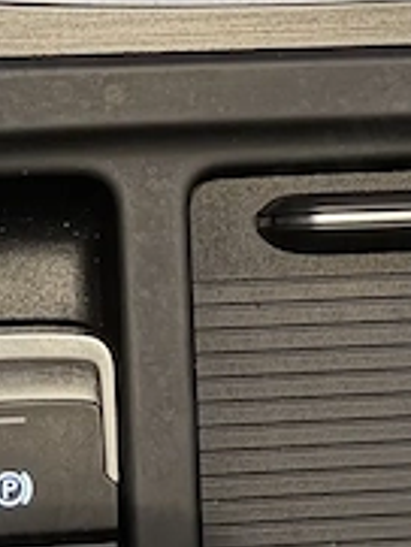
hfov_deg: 14.0
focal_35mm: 106
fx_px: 1676
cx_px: 251
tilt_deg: -77.8
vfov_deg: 18.5
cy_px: 160
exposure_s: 1/24
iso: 1600
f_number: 1.78
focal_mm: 6.76
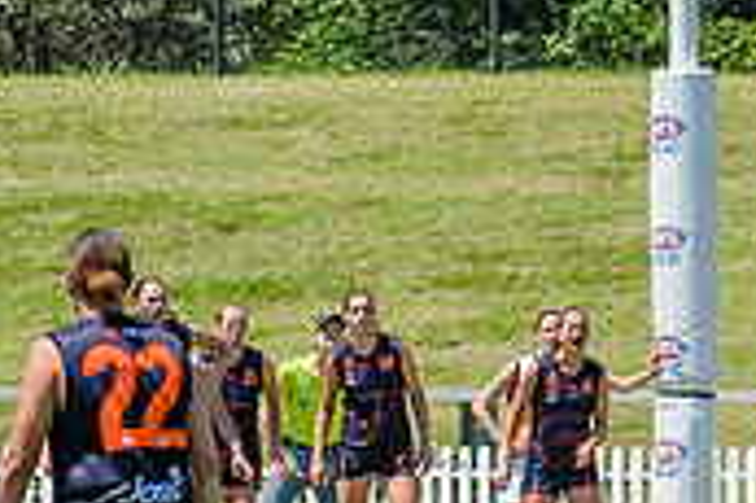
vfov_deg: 1.4
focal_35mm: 1011
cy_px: 275
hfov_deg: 2.0
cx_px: 1190
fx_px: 21210
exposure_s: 1/1600
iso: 800
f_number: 9
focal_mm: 190
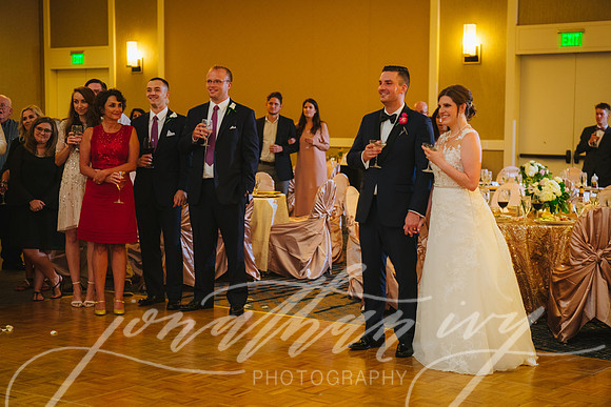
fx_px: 1188
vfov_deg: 19.5
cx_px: 306
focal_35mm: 70
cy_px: 204
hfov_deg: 28.8
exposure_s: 1/80
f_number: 2.8
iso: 1000
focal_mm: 70
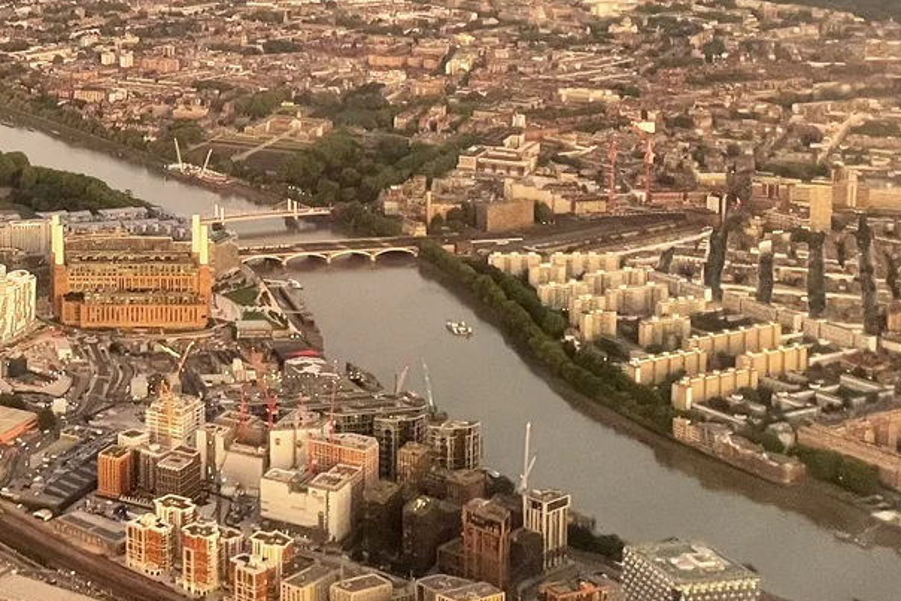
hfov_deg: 24.0
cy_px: 4
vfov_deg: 17.3
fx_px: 1927
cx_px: -173
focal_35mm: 77
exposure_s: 1/67
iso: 125
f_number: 1.6
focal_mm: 4.2
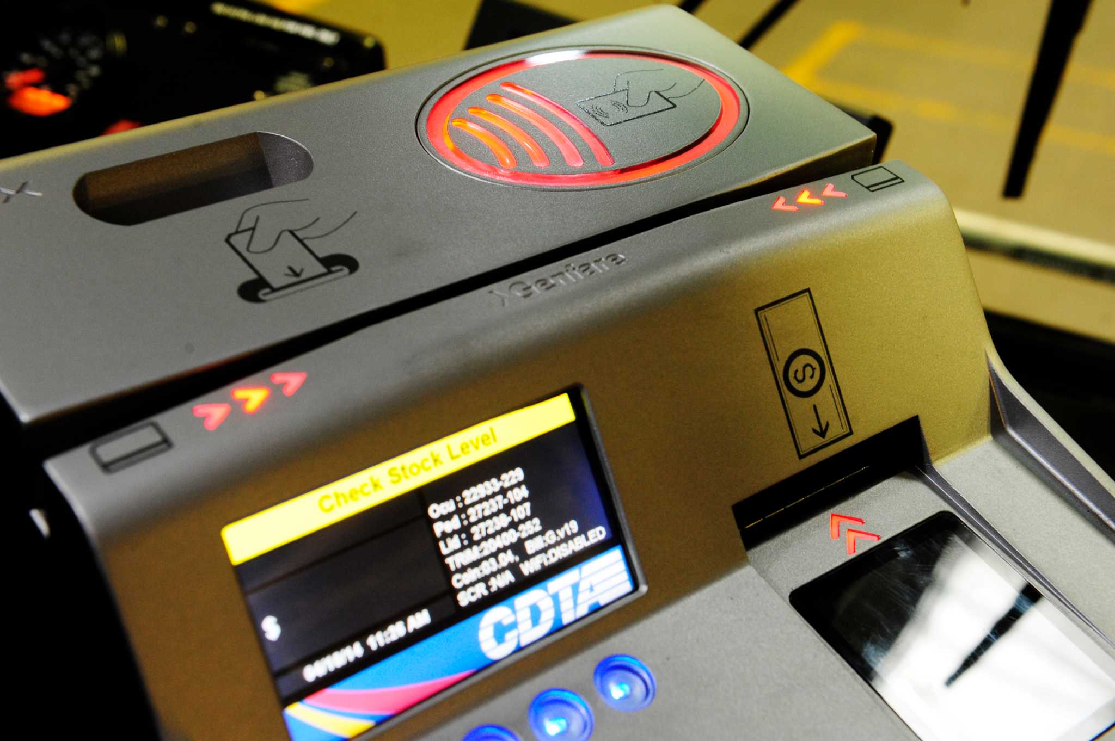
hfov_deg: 41.1
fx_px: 1485
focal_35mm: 48
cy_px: 370
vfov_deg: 28.0
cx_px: 558
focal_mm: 48
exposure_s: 1/25
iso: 1600
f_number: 8
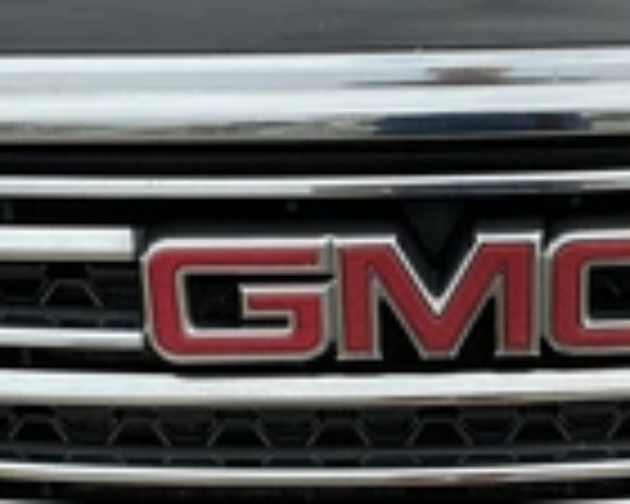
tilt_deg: -35.0
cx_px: 446
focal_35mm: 78
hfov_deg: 24.3
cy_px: 495
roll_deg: -1.2
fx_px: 1454
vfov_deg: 19.2
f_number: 1.8
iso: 25
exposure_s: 1/978
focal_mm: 3
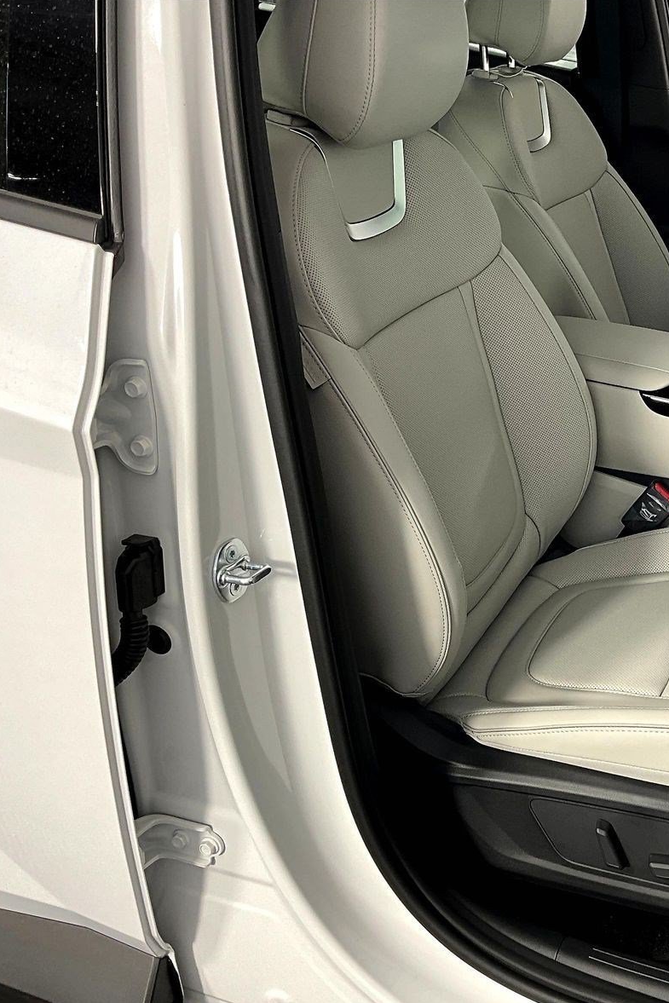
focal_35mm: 41
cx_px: 596
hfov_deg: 31.2
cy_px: 508
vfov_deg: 47.4
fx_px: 1142
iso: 32
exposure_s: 1/120
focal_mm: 3
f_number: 1.8
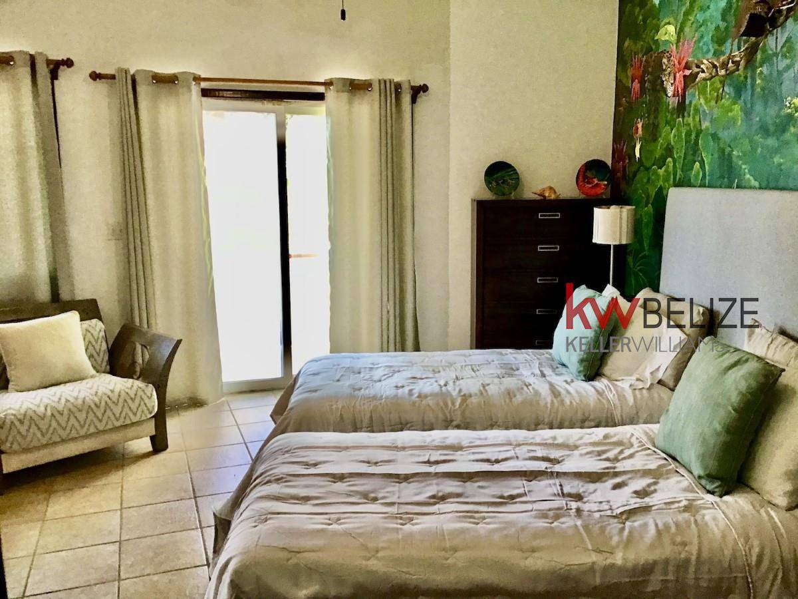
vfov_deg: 45.4
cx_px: 399
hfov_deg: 58.4
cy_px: 300
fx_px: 715
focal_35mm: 31
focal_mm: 3.3
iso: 50
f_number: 2.4
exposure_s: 1/30
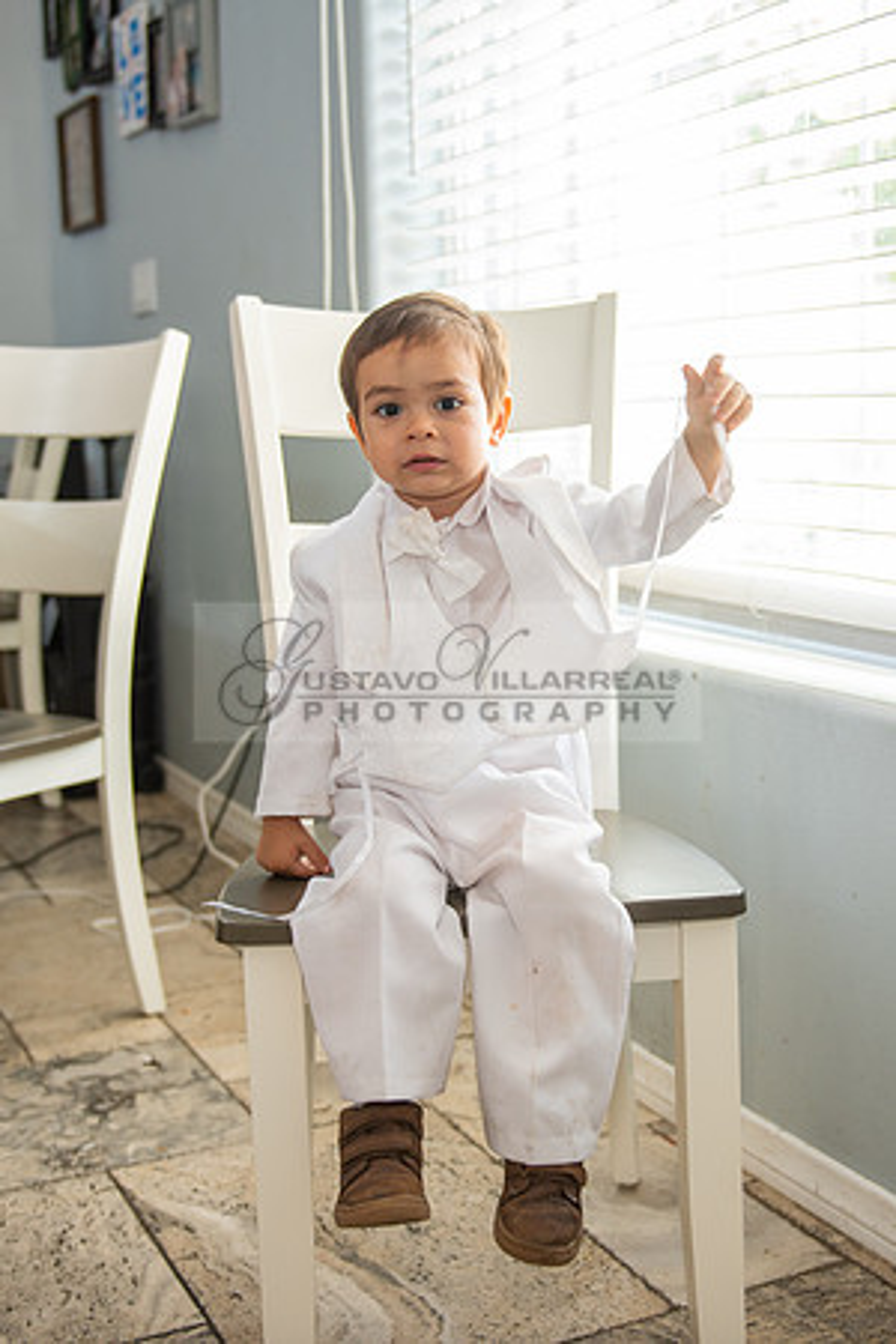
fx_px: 1791
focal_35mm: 48
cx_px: 538
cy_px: 672
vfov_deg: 41.1
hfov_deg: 28.0
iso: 320
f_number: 2.8
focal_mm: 32
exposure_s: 1/80
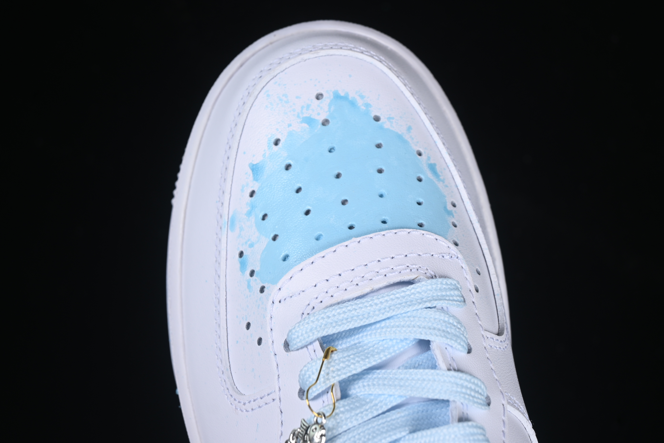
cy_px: 222
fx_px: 1383
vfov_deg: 18.2
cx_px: 332
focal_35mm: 75
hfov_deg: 27.0
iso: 160
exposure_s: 1/80
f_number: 7.1
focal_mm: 50
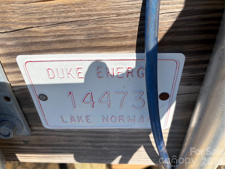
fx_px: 169
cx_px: 112
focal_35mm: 26
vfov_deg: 53.1
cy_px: 84
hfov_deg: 67.3
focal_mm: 5.96
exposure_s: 1/3125
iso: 50
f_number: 1.6
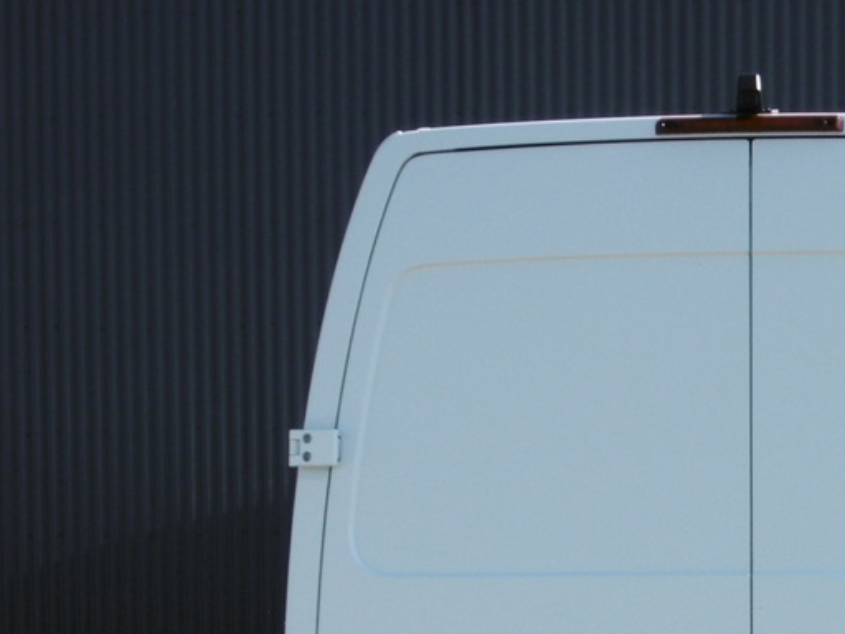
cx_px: 698
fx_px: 2173
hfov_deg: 21.7
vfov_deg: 16.3
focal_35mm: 89
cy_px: 636
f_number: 3.7
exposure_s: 1/640
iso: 100
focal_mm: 6.8
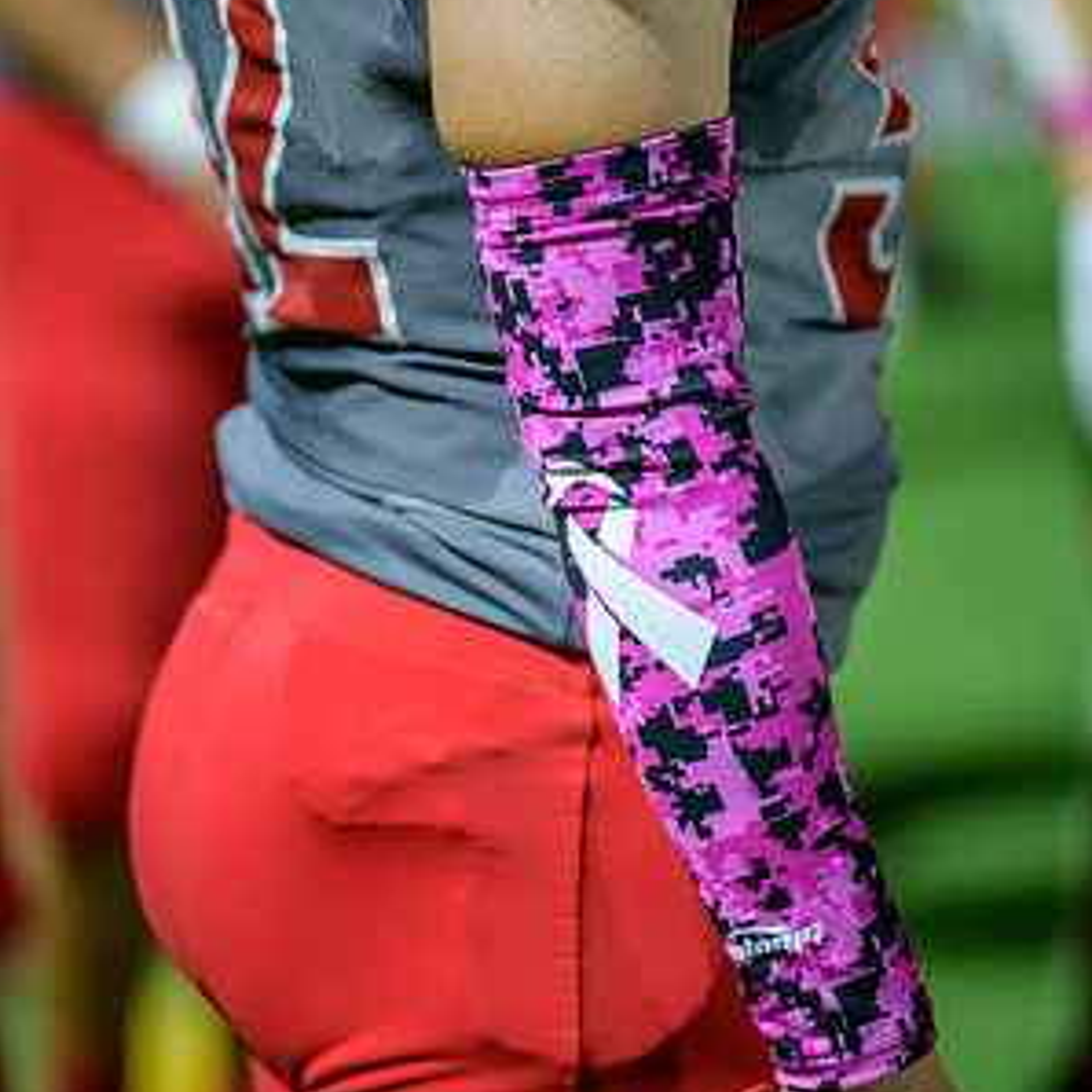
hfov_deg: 6.8
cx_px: 546
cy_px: 590
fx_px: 9172
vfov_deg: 6.8
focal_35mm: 257
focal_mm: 200
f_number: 2.8
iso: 1600
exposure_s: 1/250
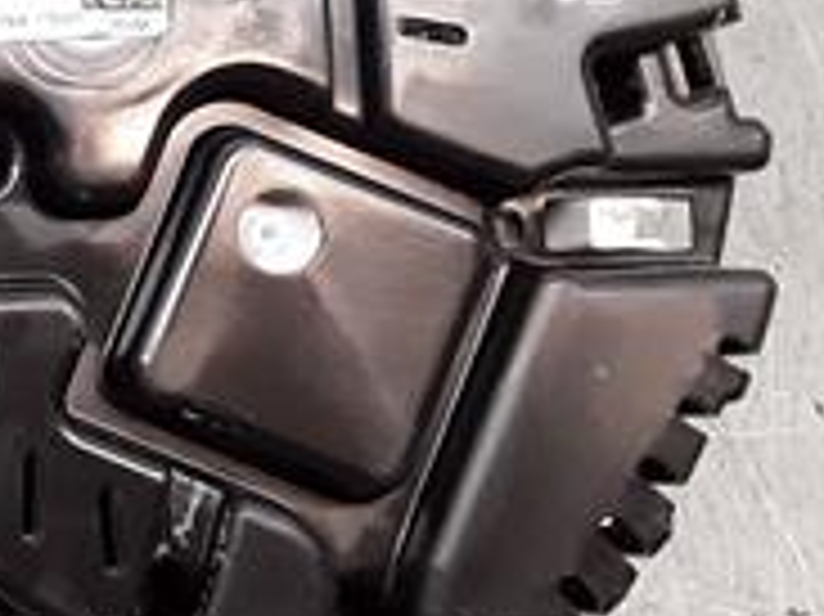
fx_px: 2331
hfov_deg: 17.0
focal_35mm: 98
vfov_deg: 15.0
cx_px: -603
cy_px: 211
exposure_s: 1/50
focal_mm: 2.91
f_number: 1.9
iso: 50
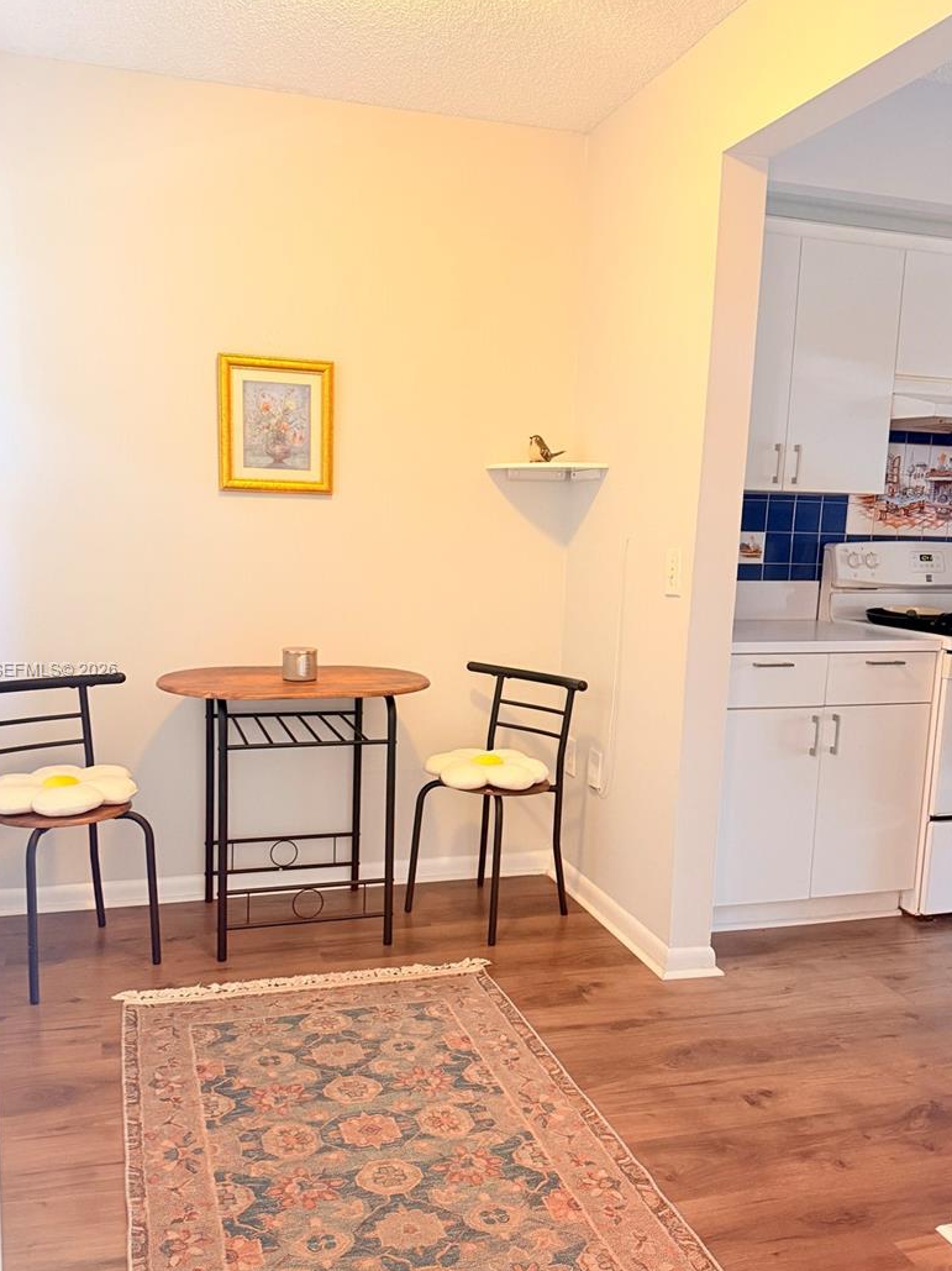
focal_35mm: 28
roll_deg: -0.4
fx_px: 1027
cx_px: 443
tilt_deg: -8.5
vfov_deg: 63.4
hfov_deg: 49.7
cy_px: 671
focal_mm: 6.76
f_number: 1.78
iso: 320
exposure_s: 1/60
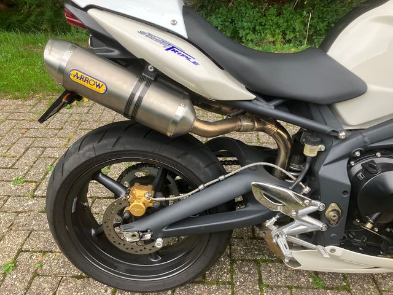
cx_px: 196
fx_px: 318
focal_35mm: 28
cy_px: 148
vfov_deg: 49.7
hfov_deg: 63.4
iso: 64
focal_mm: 3.99
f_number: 1.8
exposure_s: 1/121
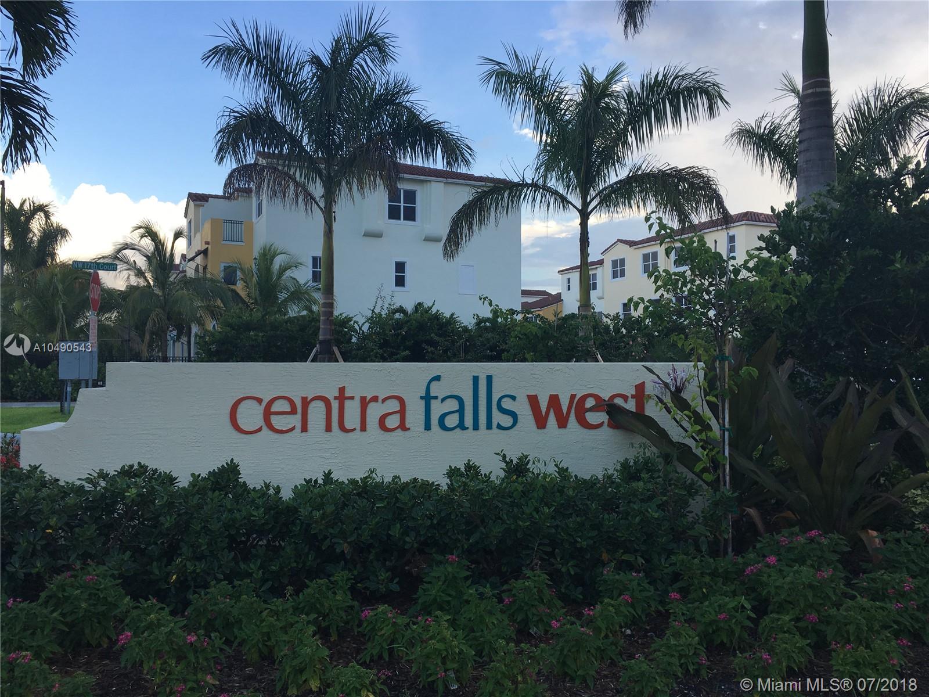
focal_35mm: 29
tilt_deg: +3.6
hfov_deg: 61.7
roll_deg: -0.9
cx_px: 464
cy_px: 348
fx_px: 778
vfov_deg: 48.2
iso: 25
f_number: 2.2
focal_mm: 4.15
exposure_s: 1/281
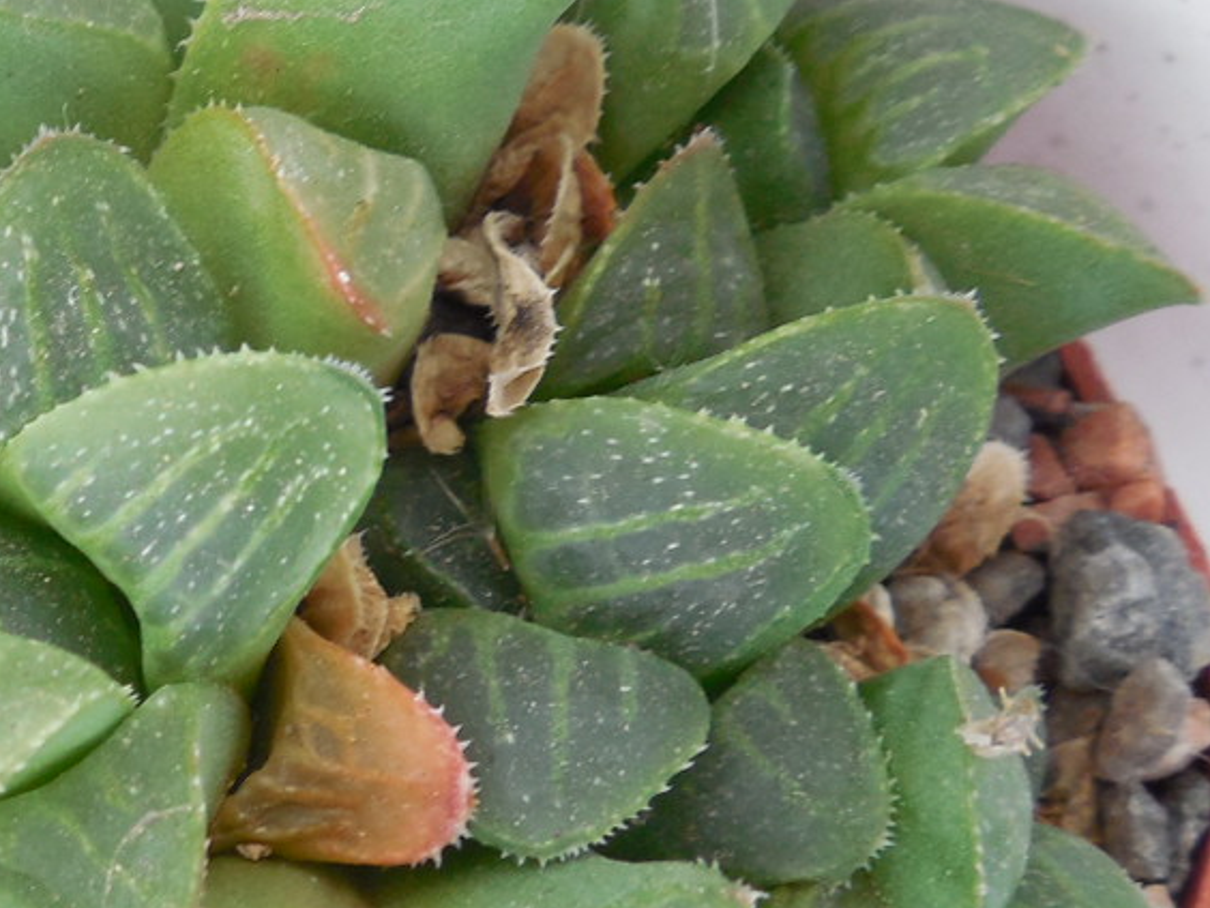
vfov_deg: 16.8
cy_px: 464
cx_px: -401
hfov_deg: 20.2
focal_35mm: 88
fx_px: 3076
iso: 125
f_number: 3.6
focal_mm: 5.6
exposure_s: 1/50
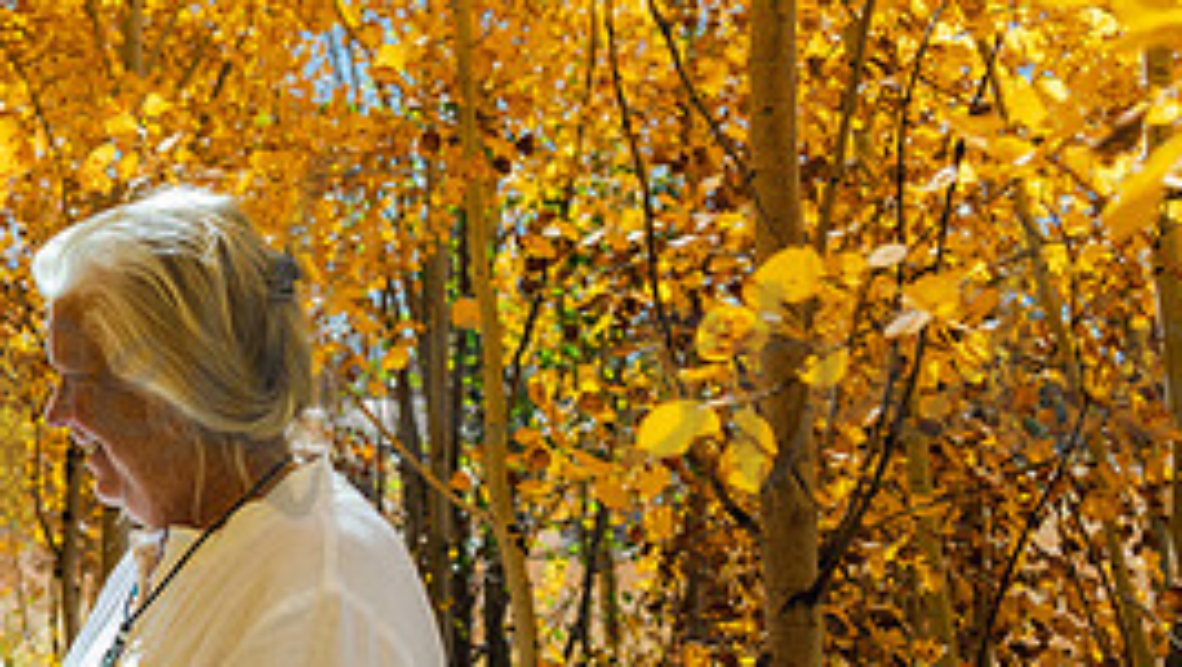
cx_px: 107
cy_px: 342
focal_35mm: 73
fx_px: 2289
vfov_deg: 16.6
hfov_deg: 27.8
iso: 100
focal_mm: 32
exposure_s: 1/640
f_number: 4.8
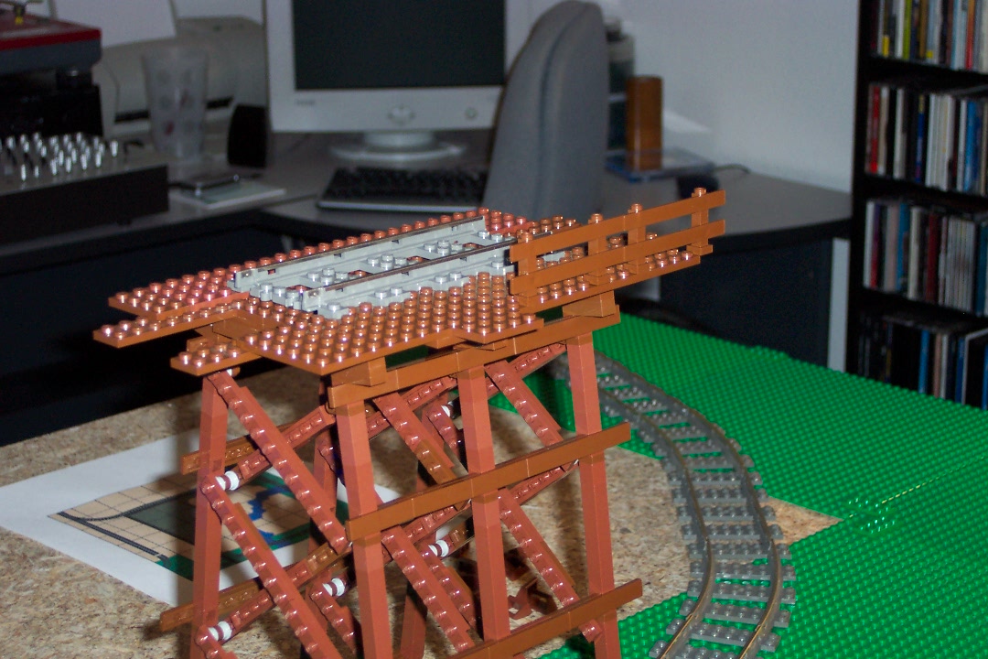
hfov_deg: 26.7
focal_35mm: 76
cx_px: 494
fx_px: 2086
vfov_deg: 17.9
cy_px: 330
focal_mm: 16
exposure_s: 1/60
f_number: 4
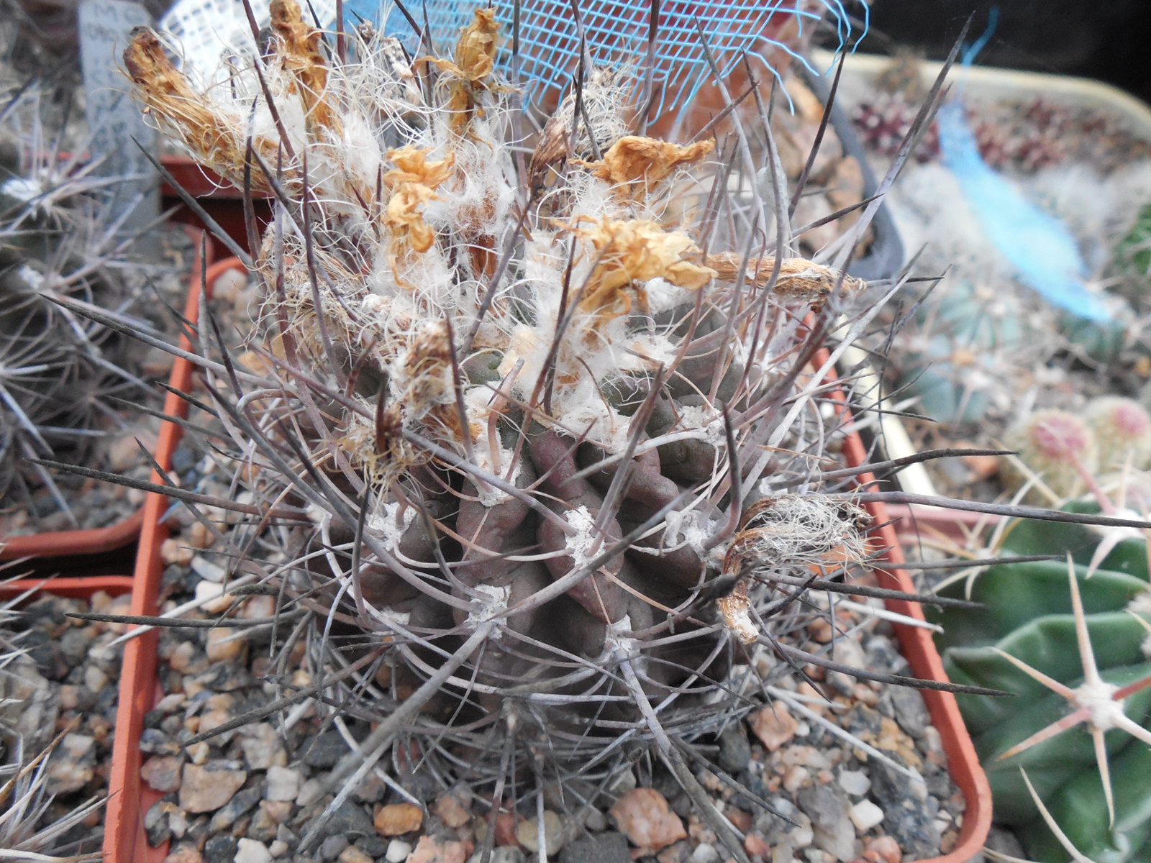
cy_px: 432
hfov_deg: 58.4
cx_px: 576
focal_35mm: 31
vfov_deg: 45.4
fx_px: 1031
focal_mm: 5.6
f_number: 3.6
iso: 400
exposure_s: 1/25
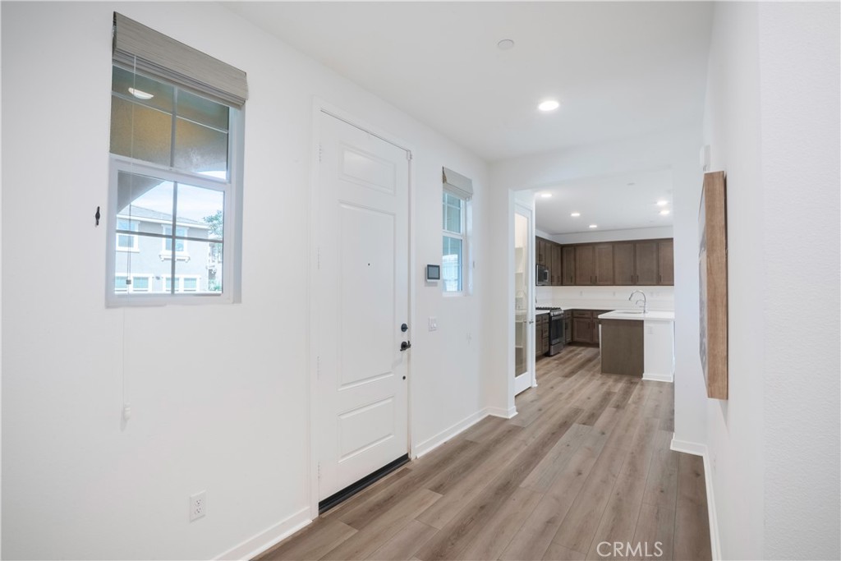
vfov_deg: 73.8
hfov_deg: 96.7
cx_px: 420
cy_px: 280
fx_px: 374
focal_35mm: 16
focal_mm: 16
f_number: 22
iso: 100
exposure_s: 1/10
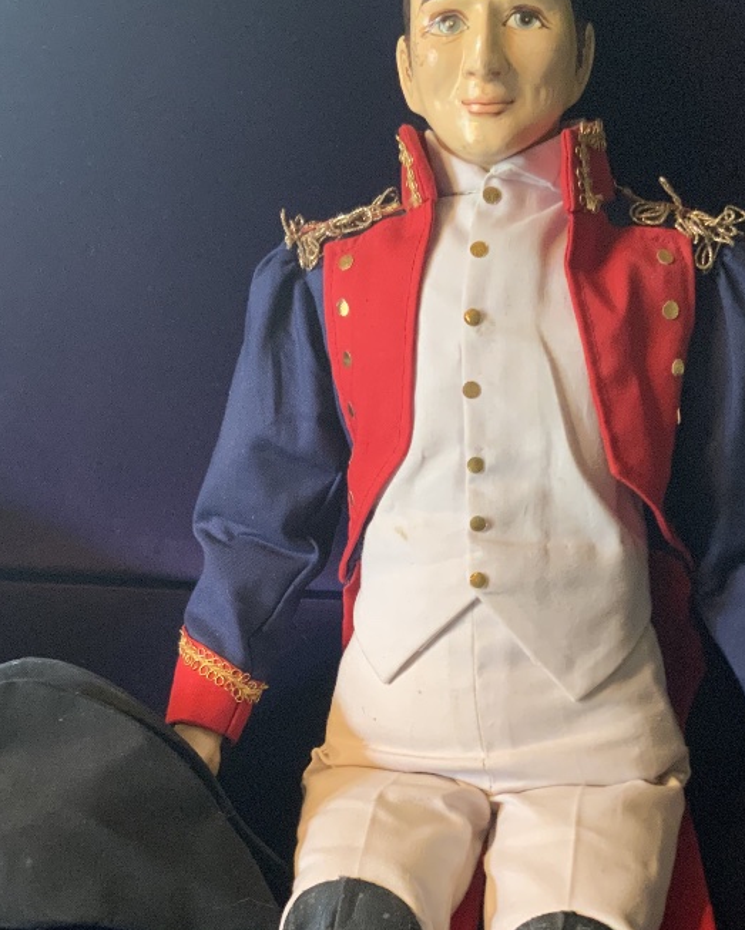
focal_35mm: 52
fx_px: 1432
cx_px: 464
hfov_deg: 29.1
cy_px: 705
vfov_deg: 35.1
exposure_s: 1/50
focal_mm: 3
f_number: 1.8
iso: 200
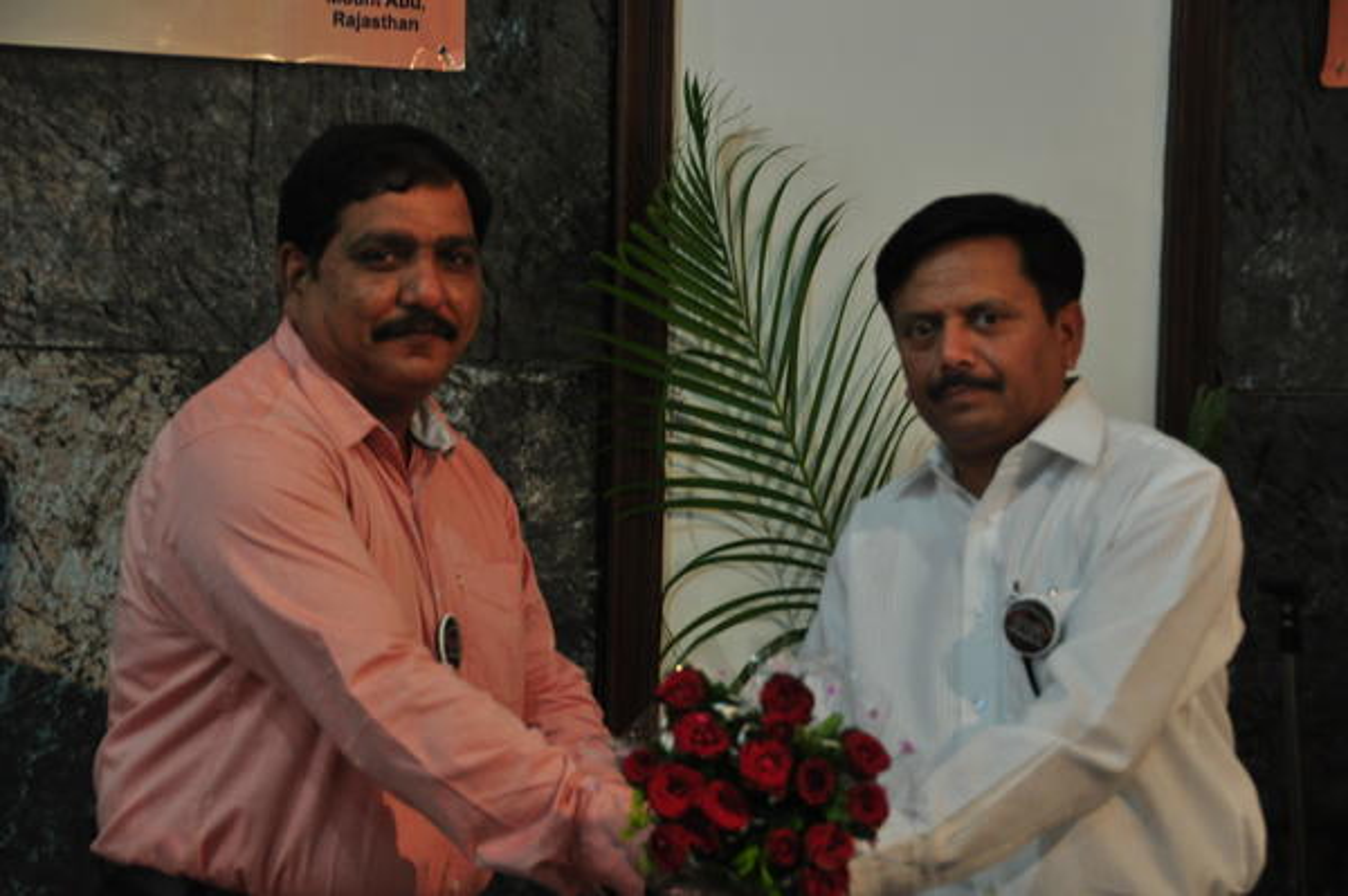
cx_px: 674
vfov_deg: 13.0
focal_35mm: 105
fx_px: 3928
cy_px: 448
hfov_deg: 19.5
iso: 800
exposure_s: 1/50
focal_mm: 70
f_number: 5
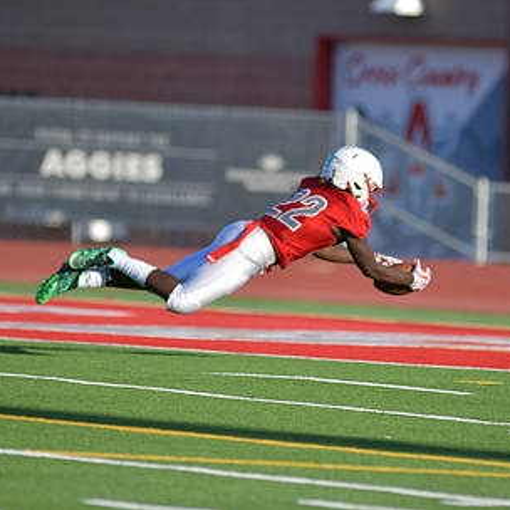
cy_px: 187
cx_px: 295
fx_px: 8118
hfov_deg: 3.6
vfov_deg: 3.6
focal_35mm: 487
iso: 100
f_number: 3.5
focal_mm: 300
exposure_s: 1/2000
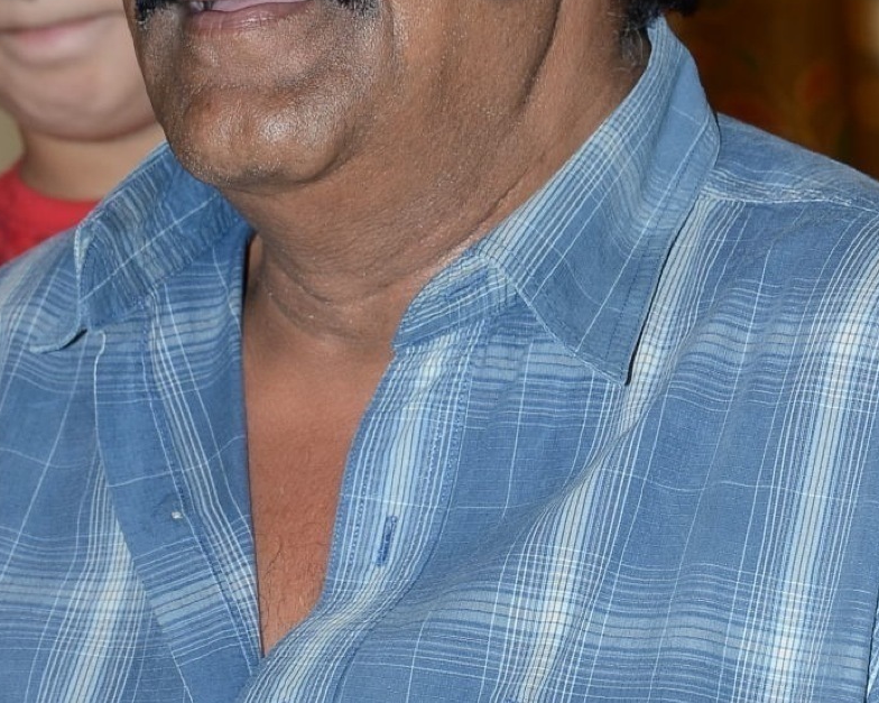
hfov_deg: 5.7
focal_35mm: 341
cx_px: 378
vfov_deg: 4.5
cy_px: 329
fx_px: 8872
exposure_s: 1/125
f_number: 7.1
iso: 250
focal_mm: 105
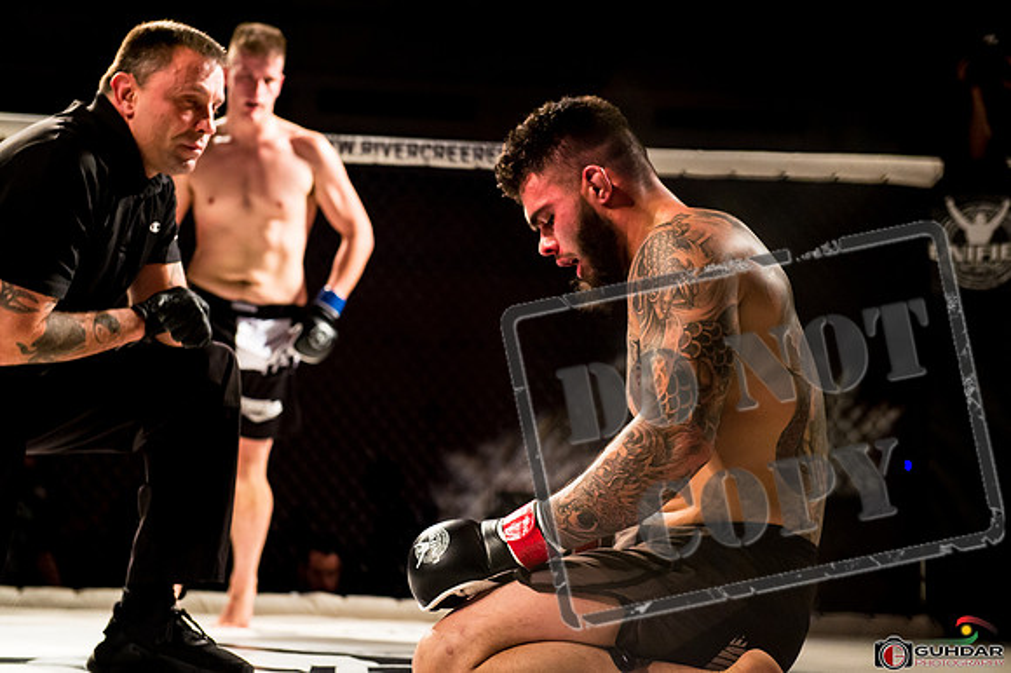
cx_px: 506
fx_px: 2037
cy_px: 336
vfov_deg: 18.8
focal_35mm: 73
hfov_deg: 27.9
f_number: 4.5
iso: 1600
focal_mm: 70
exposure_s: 1/500
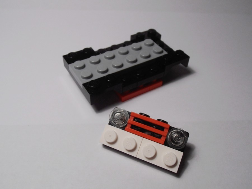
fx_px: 269
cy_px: 94
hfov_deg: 50.1
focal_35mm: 37
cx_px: 126
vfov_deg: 38.7
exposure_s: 1/125
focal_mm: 6.61
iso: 80
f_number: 3.9
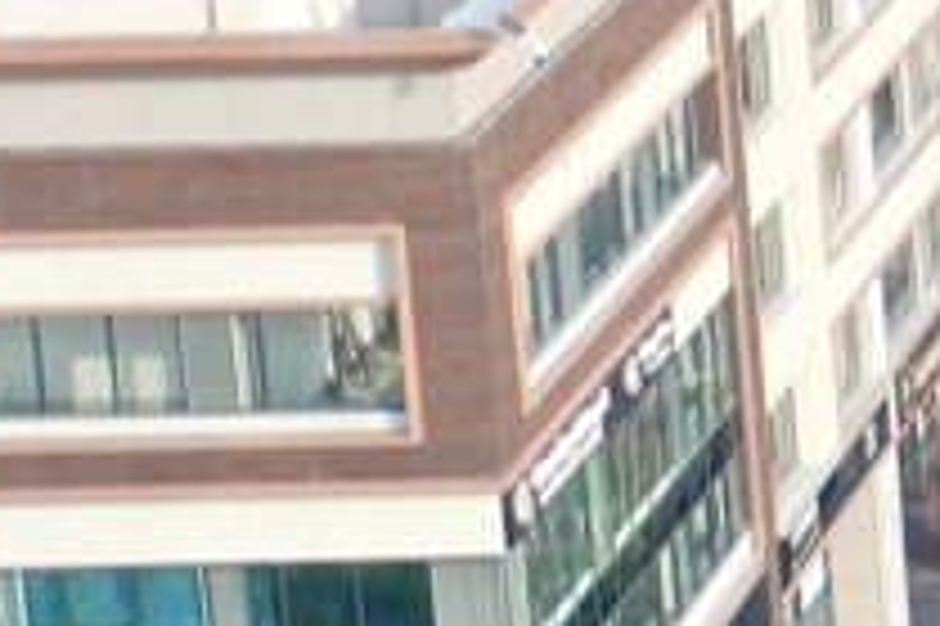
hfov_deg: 8.5
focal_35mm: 214
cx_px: 2528
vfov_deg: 6.4
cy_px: -167
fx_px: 5583
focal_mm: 10.26
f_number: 3.2
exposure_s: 1/500
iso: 100
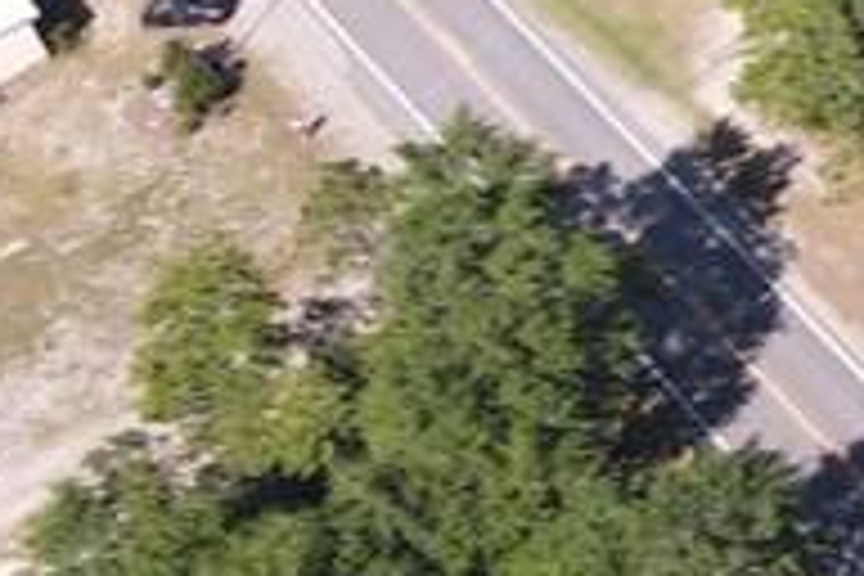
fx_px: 3192
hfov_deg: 12.5
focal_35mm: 133
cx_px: 1989
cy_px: -490
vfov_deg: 9.7
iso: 100
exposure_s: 1/20
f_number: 2.8
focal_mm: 4.5
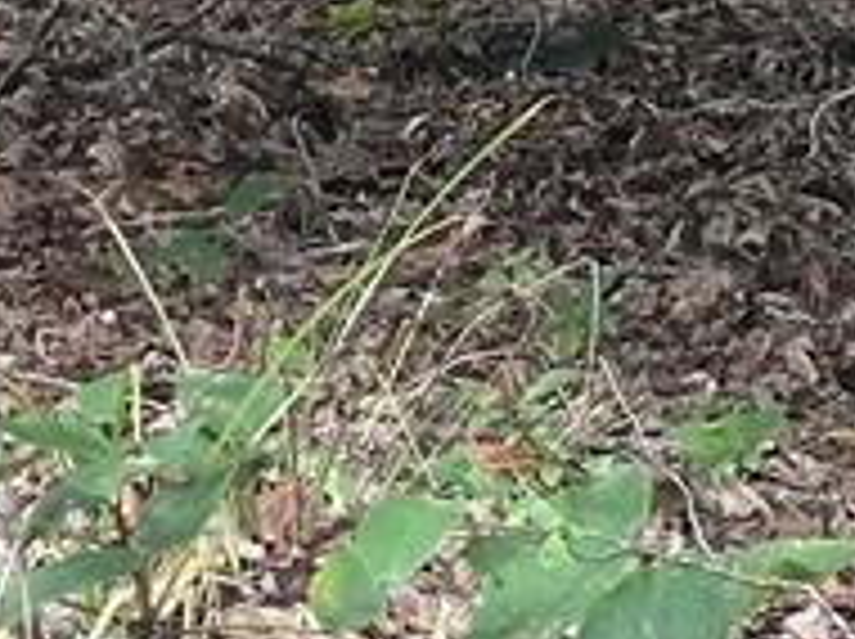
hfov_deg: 7.6
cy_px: -652
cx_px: -279
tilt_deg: +8.7
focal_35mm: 259
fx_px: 6389
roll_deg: -0.8
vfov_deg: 5.6
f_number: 1.78
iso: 64
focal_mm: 6.86
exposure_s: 1/220
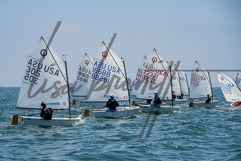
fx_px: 939
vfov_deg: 9.8
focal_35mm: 140
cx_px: 101
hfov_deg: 14.6
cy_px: 92
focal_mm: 120
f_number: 6.7
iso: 250
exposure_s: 1/2000
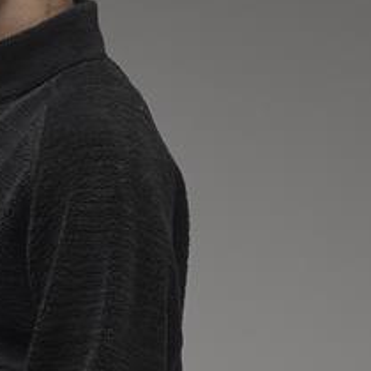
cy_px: 293
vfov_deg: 9.6
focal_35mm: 182
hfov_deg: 9.6
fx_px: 2207
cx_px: 44
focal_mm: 50
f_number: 8
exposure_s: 1/125
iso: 64
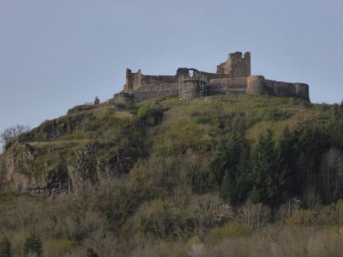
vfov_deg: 5.1
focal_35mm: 294
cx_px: 172
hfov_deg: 6.7
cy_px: 128
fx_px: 2912
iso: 160
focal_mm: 47.5
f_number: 5.6
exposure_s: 1/320
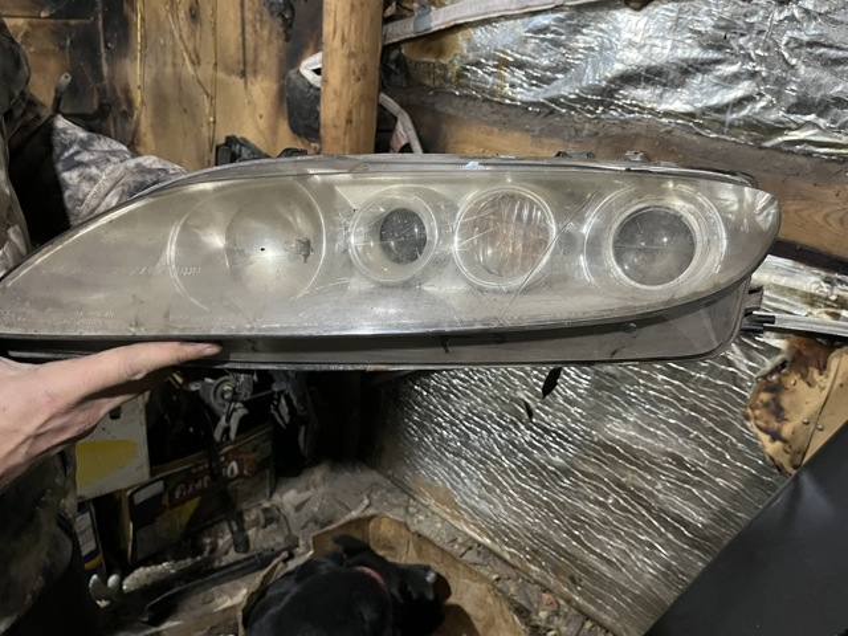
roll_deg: -4.8
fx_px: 637
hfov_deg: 67.3
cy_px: 318
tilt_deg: -25.1
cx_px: 424
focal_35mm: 26
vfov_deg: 53.1
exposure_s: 1/33
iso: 500
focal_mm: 5.1
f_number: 1.6
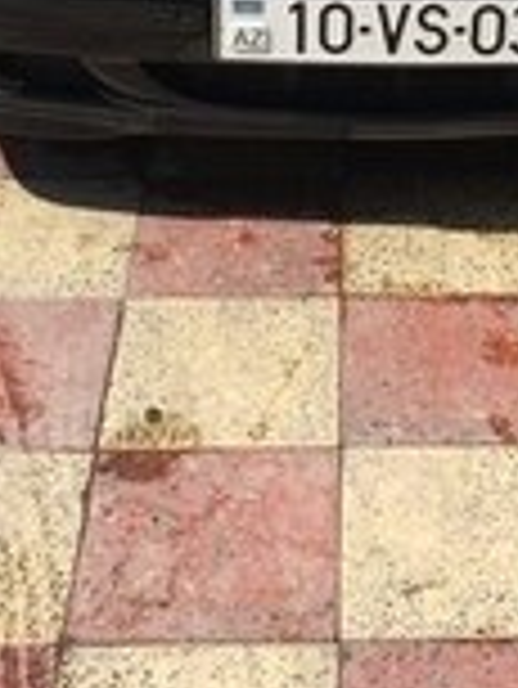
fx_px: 1873
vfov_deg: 18.3
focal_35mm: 94
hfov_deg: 15.7
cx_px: 401
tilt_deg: -16.9
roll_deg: -2.0
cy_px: -369
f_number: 2.2
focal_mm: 4.15
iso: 25
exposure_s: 1/1148
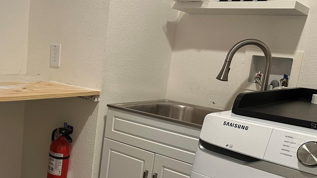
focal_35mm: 46
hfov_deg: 42.6
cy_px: 126
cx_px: 65
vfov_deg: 25.8
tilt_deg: -13.1
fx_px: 387
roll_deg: -5.0
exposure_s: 1/60
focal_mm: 6.86
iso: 200
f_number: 1.78
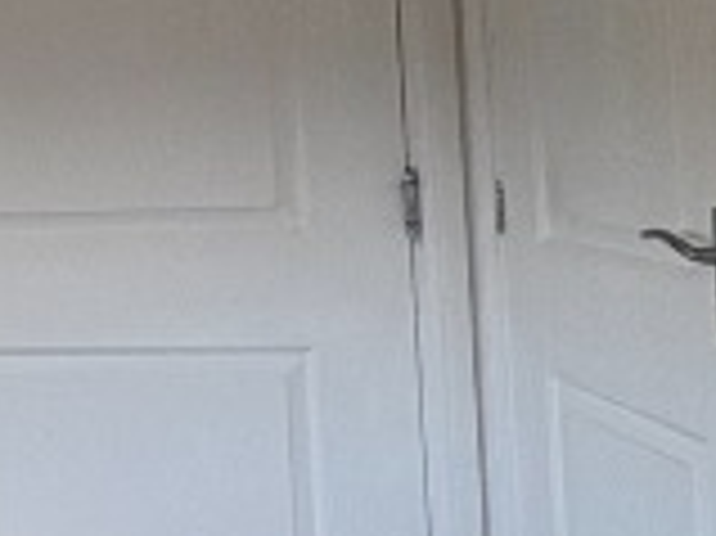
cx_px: -734
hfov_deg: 16.4
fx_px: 1860
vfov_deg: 16.3
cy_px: 99
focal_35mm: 90
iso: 100
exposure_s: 1/139
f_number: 2.2
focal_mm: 2.22
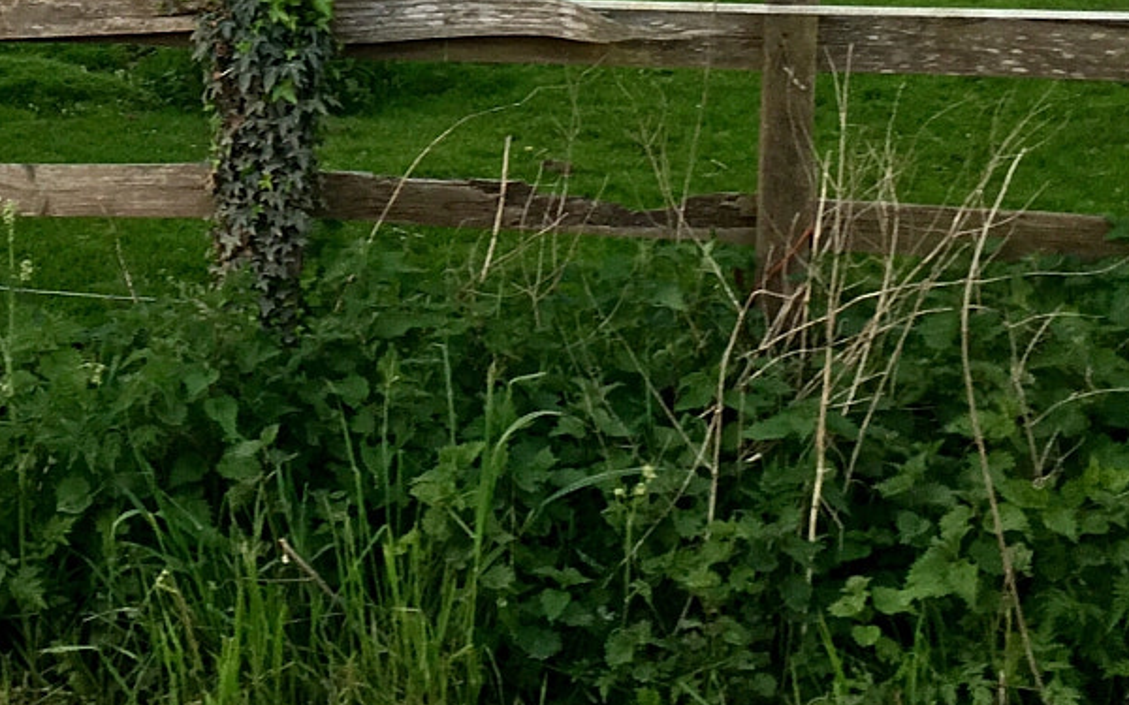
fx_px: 2523
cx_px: 267
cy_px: -231
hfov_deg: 24.9
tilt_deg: -5.4
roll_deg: -0.3
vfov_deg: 15.1
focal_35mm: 82
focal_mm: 4.15
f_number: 2.2
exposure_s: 1/33
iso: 40
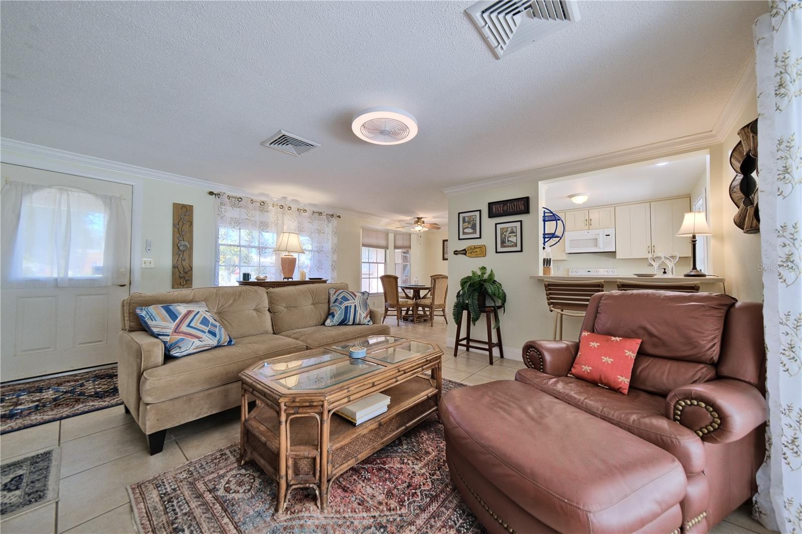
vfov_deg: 90.0
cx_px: 401
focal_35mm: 12
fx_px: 267
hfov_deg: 112.6
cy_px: 267
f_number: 2.8
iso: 640
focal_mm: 8
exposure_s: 1/200
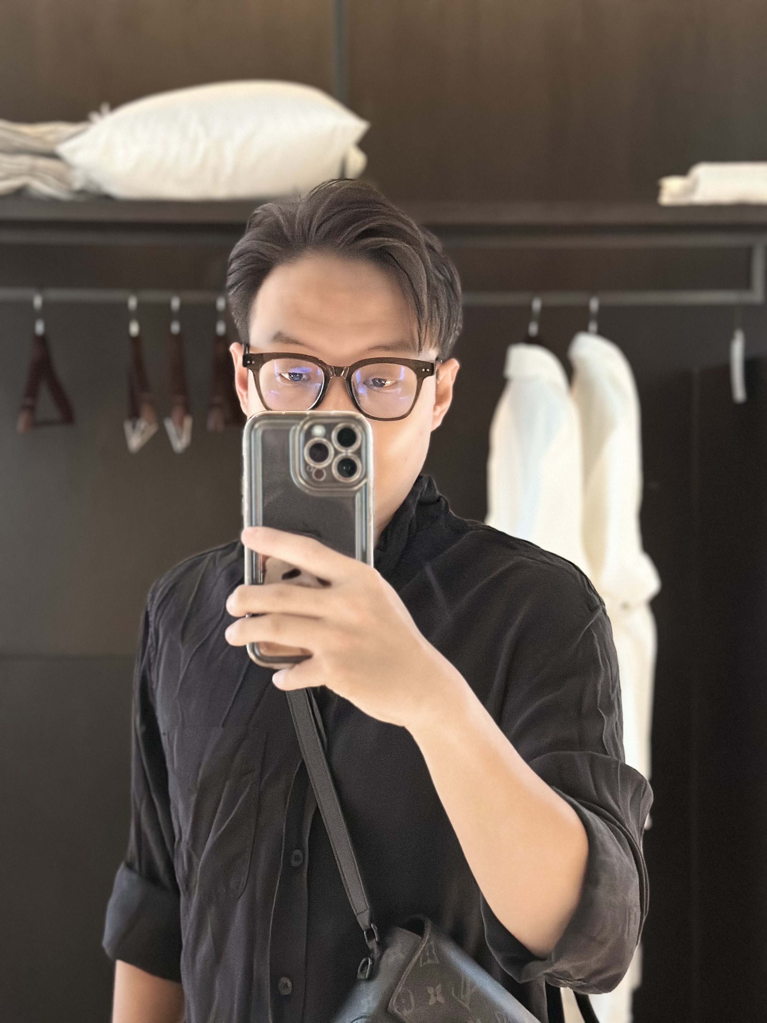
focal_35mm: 48
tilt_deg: -1.1
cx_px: 384
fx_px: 1418
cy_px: 512
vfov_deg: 39.7
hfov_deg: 30.3
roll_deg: +0.3
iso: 1000
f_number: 1.78
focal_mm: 6.86
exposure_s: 1/26
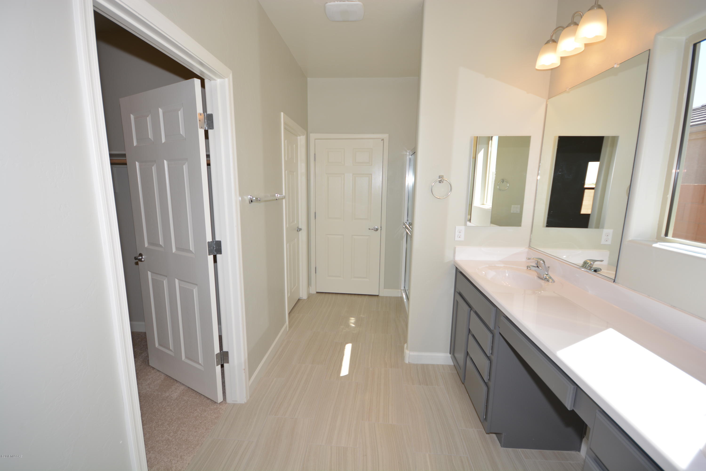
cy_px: 236
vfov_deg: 77.3
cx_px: 353
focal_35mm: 15
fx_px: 294
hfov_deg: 100.4
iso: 100
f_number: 4.5
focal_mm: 10
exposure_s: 1/100
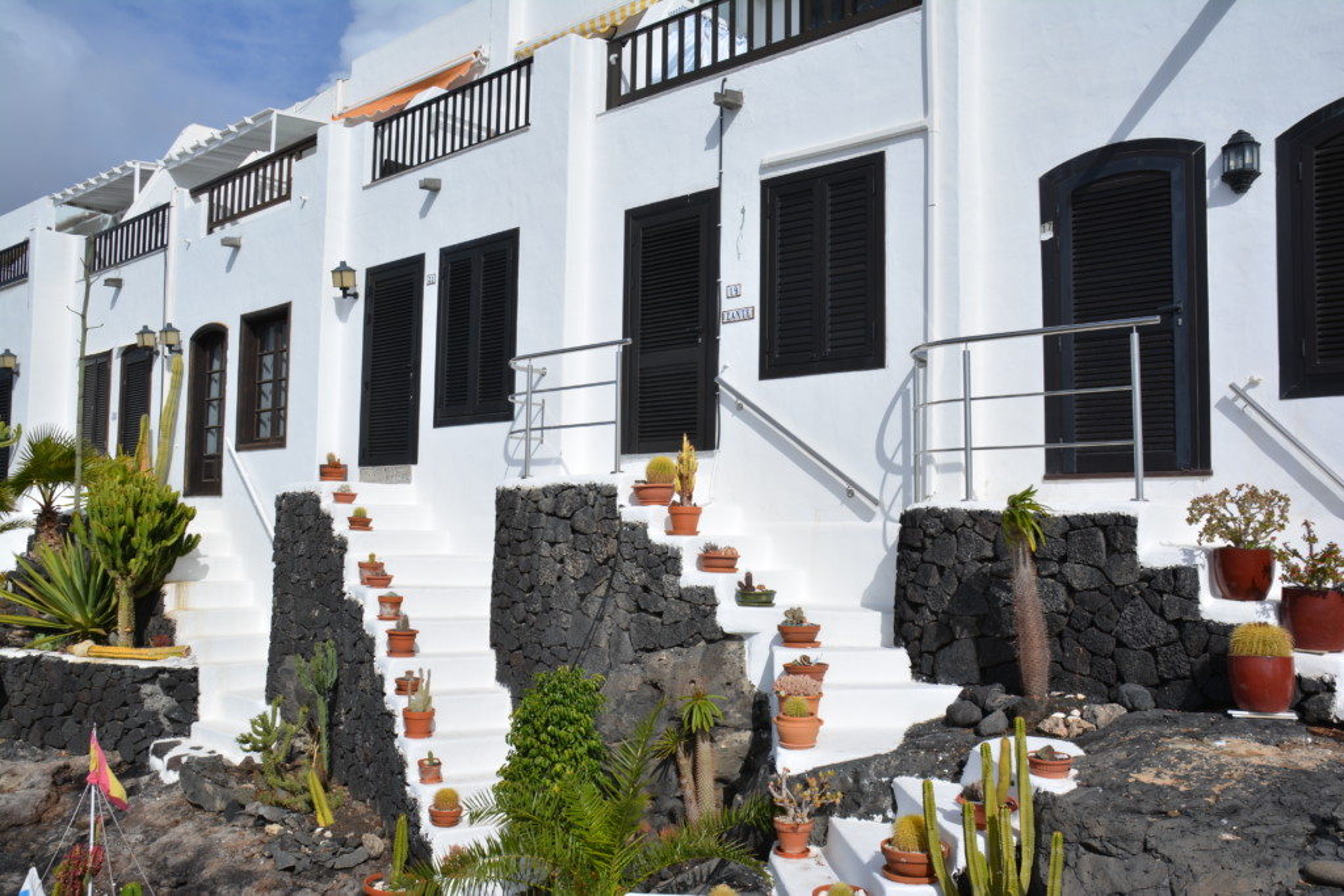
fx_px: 1232
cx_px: 672
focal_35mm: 33
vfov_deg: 40.0
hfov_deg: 57.2
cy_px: 448
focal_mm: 22
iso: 100
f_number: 10
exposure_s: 1/400
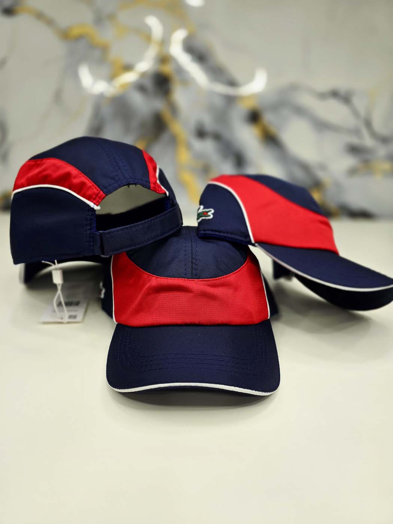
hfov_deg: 58.9
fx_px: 348
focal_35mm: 23
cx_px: 196
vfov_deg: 73.9
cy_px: 262
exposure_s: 1/101
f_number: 1.7
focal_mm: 6.3
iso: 80
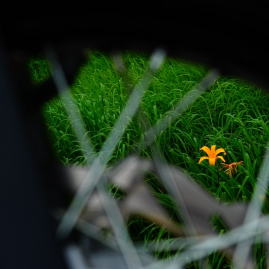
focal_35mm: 109
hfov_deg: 15.9
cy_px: 134
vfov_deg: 16.0
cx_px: 178
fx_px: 958
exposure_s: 1/160
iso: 100
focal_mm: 57
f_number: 6.3
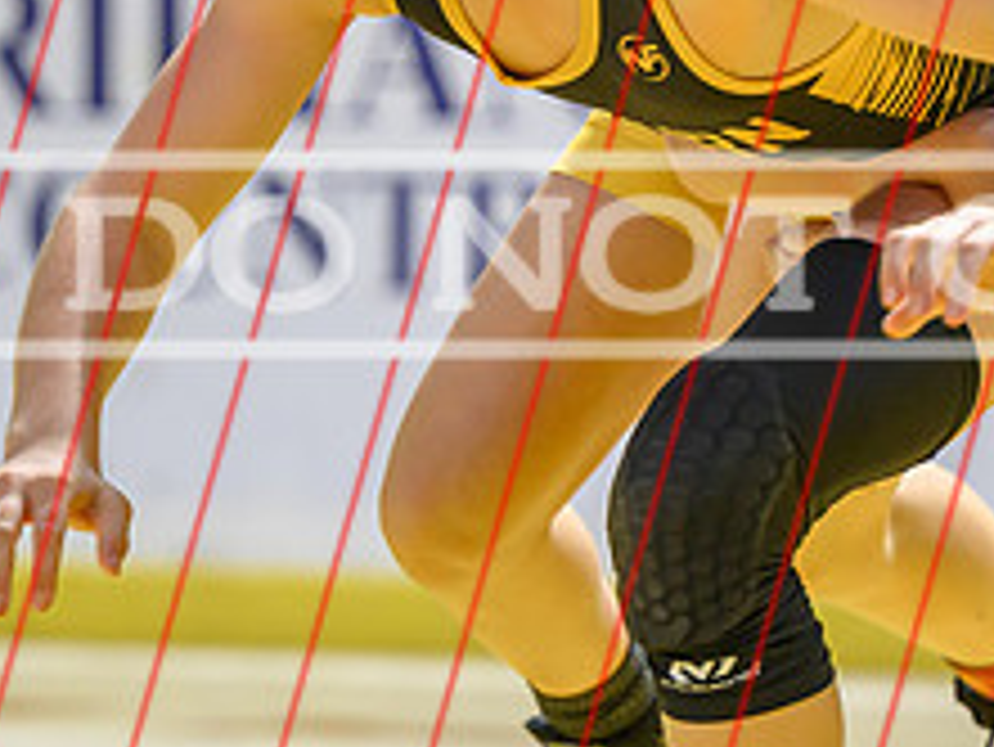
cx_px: 883
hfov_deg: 4.0
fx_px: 14135
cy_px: -26
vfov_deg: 3.0
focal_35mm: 492
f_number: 2.8
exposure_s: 1/800
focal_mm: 140
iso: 2800
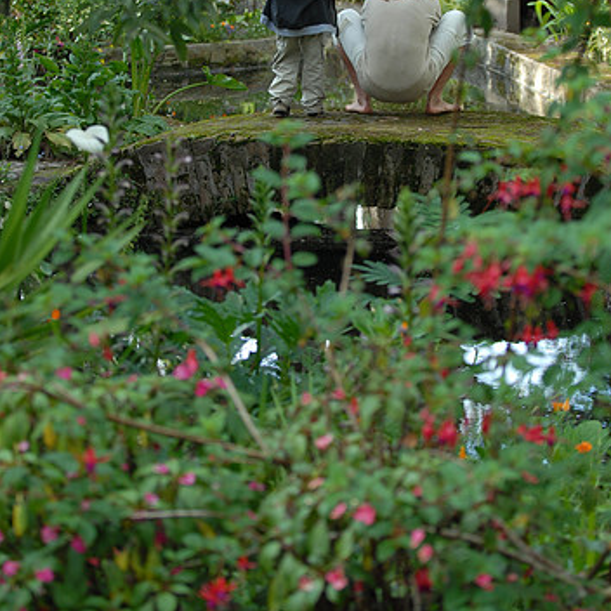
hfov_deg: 11.9
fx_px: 2936
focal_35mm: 147
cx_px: 321
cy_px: 175
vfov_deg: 11.9
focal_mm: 70
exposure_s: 1/320
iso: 200
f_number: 2.8
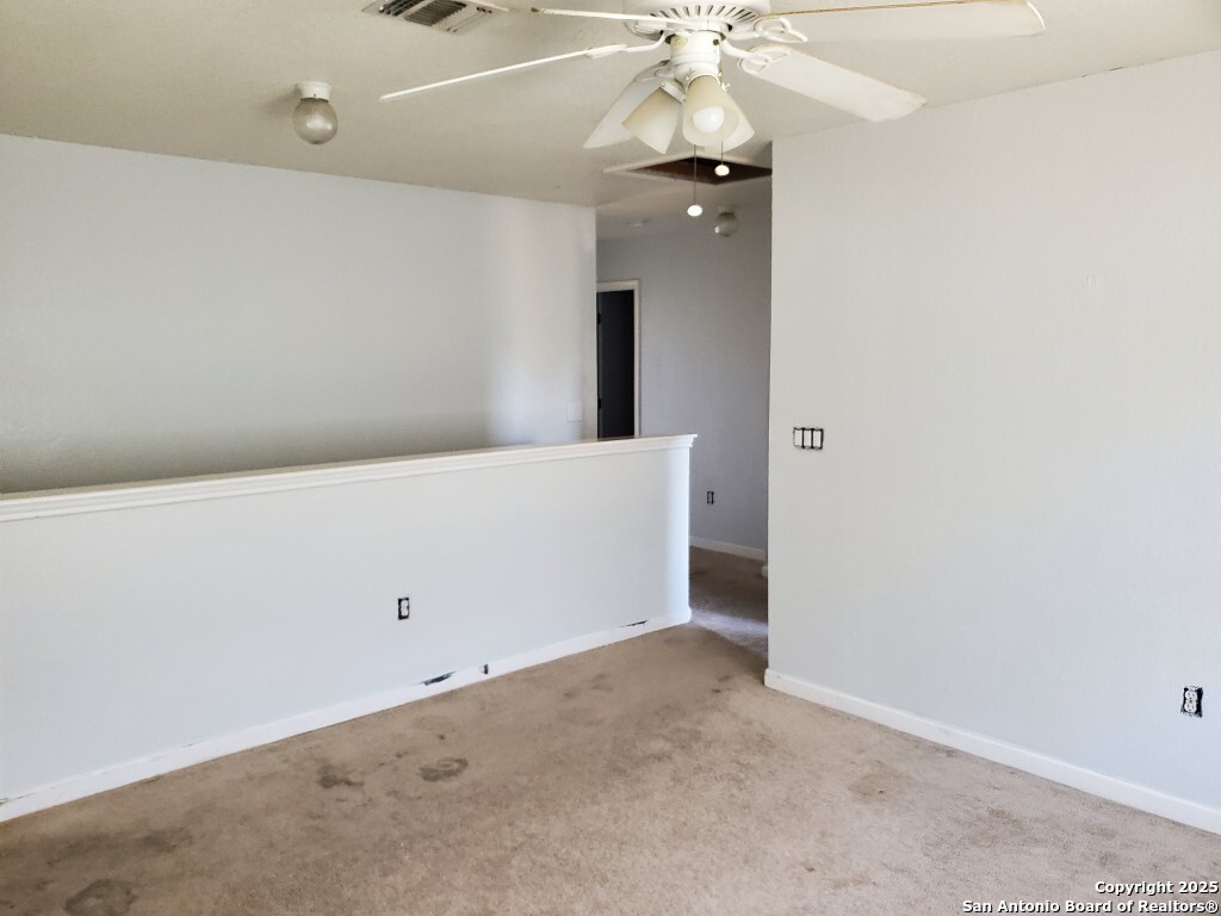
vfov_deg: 53.1
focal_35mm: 26
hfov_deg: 67.3
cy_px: 458
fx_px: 917
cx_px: 610
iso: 640
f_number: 1.5
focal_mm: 4.3
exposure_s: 1/100
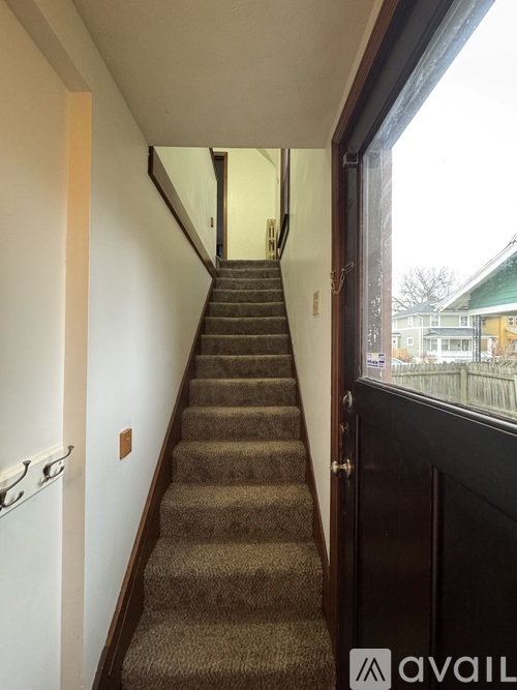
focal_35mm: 14
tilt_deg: -1.8
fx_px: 279
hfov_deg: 85.7
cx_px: 258
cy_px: 345
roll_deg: +0.5
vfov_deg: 102.1
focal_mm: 2.22
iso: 500
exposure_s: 1/60
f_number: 2.2
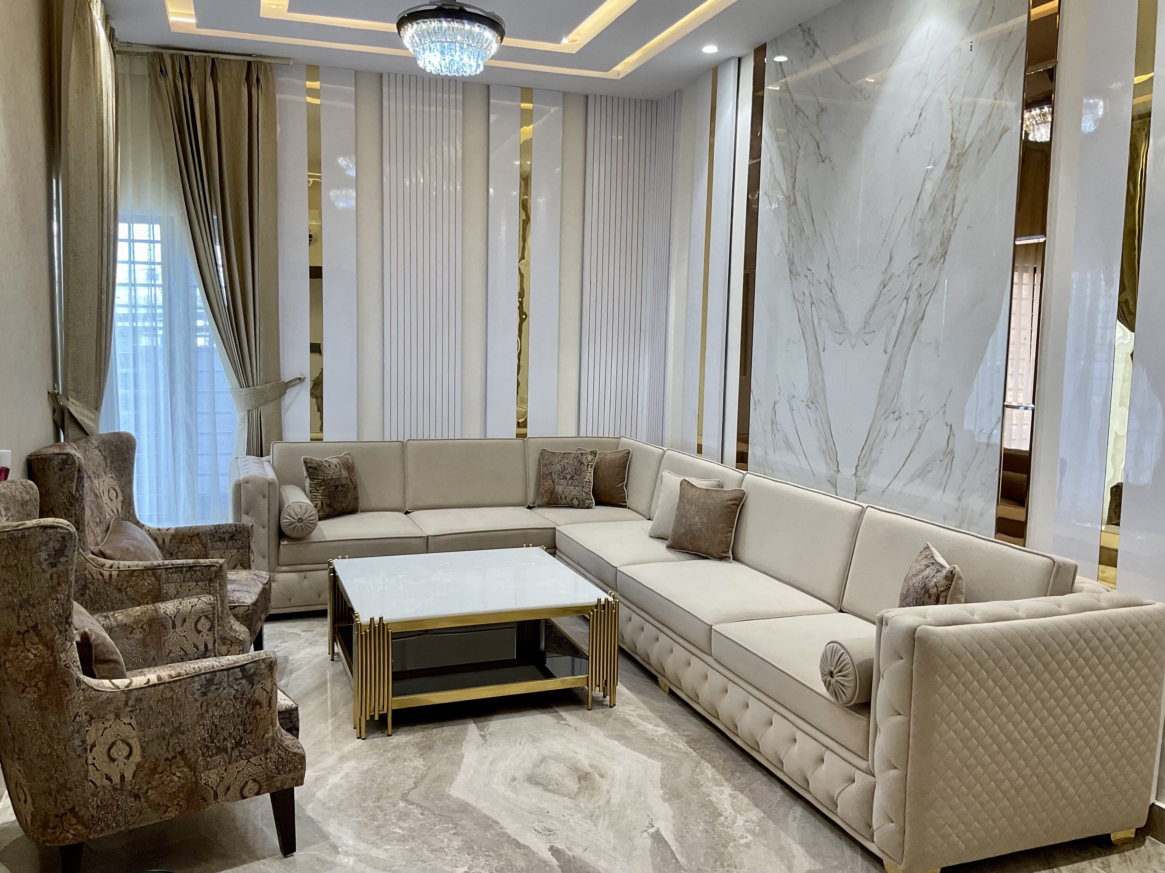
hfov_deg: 61.7
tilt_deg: -6.3
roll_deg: -1.9
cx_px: 582
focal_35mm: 29
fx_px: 976
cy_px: 436
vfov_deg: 48.2
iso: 50
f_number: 1.8
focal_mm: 3
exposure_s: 1/100
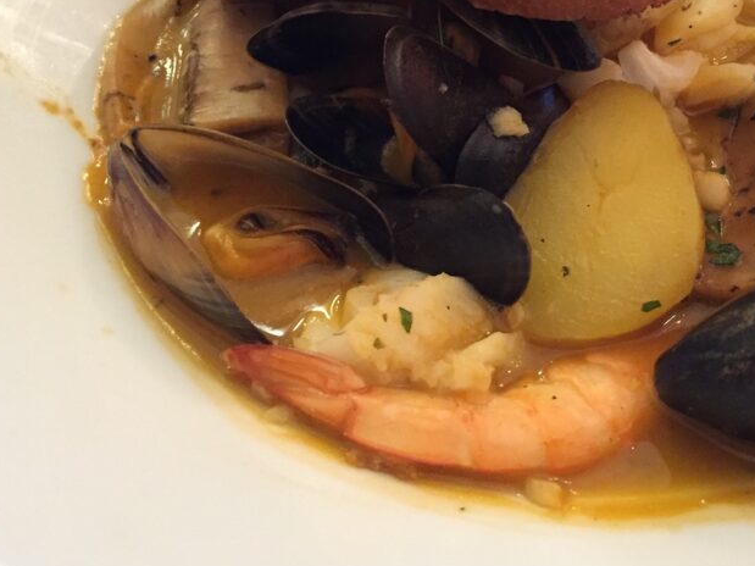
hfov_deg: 38.3
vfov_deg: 29.9
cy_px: 165
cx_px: 592
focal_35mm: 48
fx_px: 1047
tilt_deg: -46.9
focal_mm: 4.15
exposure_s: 1/17
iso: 320
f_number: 2.2
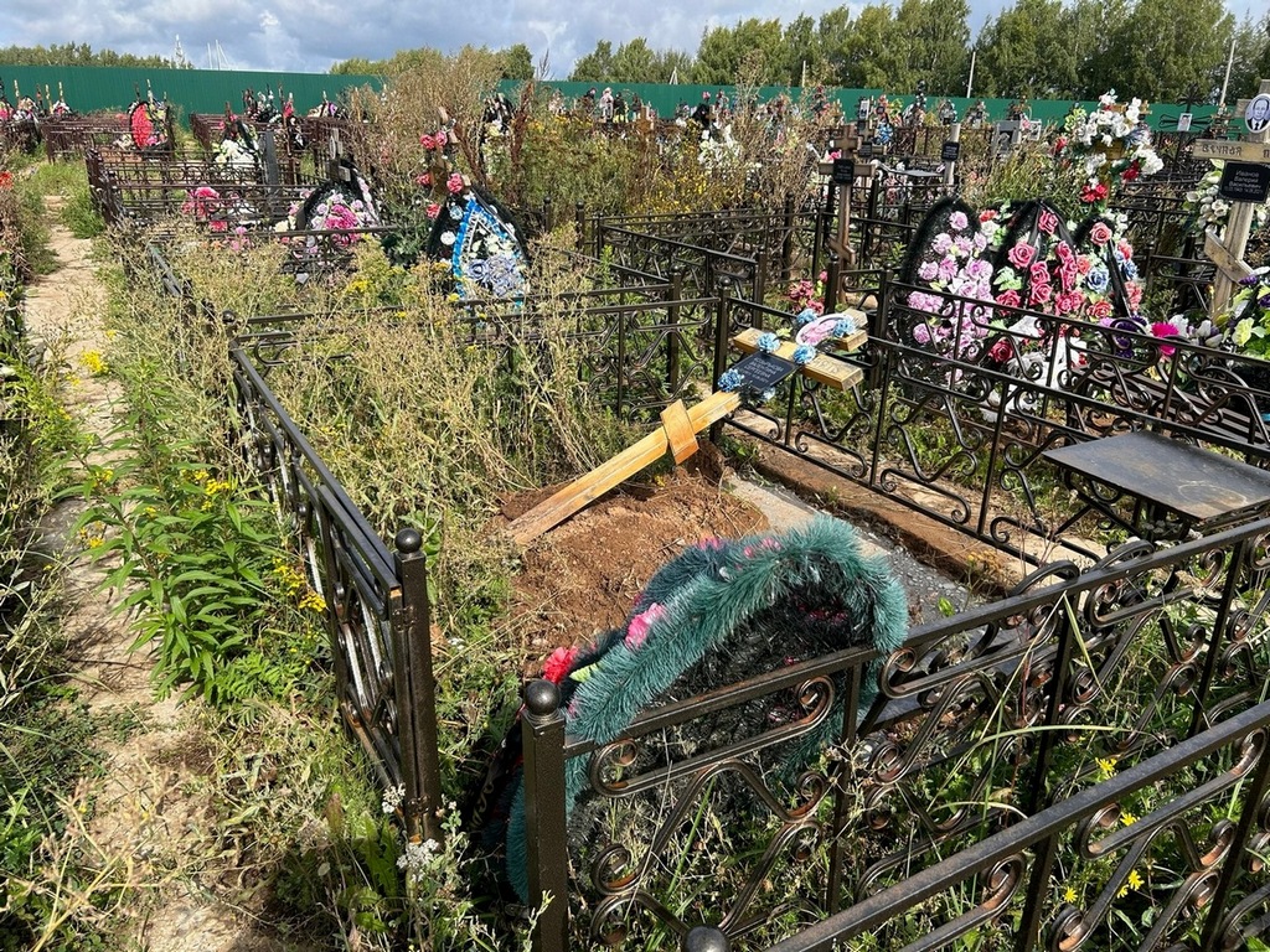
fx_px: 954
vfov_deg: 53.1
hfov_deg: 67.3
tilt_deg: -16.3
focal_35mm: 26
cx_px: 635
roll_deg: +0.8
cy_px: 476
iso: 50
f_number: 1.5
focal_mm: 5.7
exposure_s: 1/2404
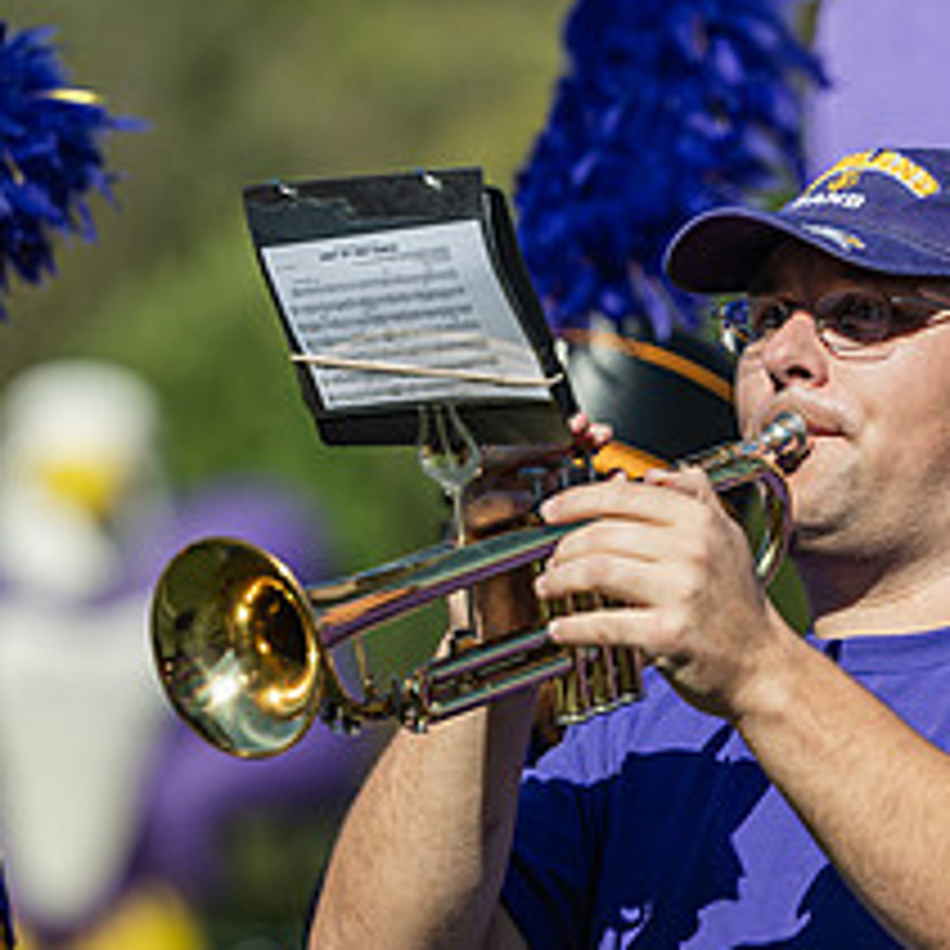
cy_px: 624
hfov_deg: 5.2
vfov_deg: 5.2
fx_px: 10526
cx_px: 864
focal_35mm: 339
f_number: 3.2
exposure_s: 1/1250
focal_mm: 145
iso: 80
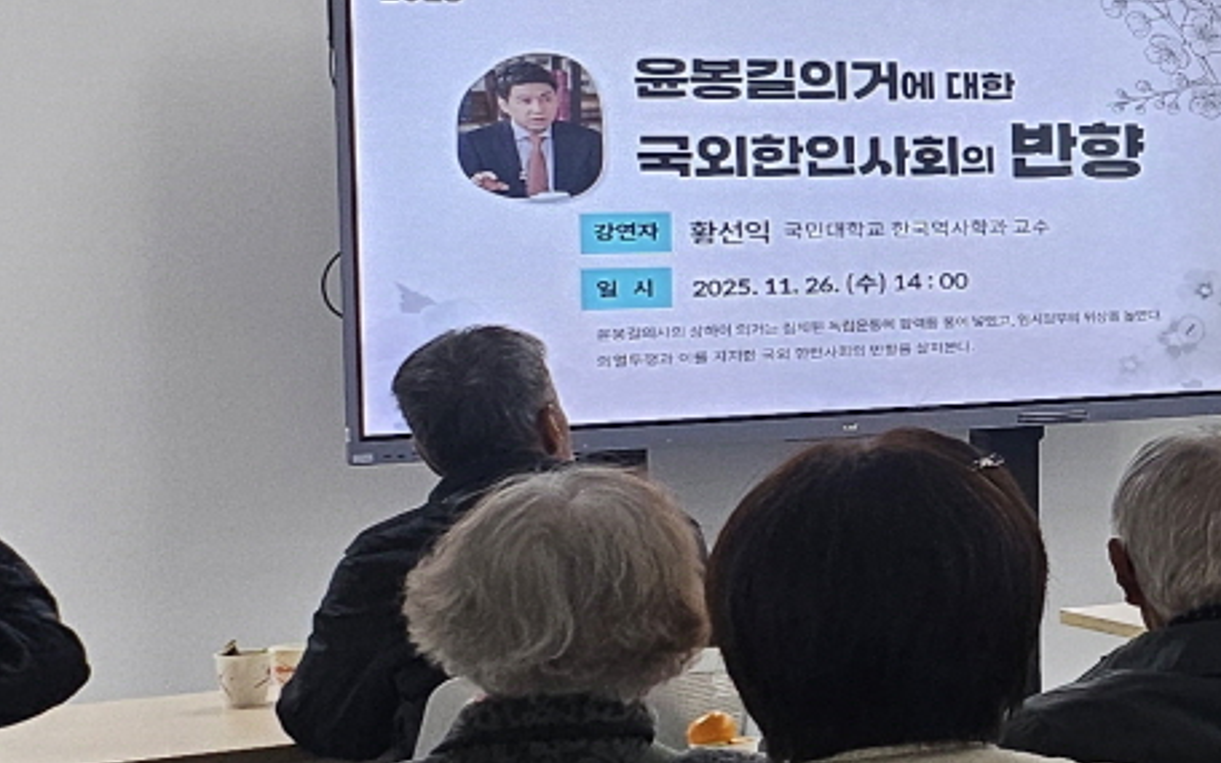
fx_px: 3527
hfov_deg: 15.7
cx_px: 2407
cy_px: 253
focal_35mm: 106
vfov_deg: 12.3
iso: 160
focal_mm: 5
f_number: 1.8
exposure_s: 1/120
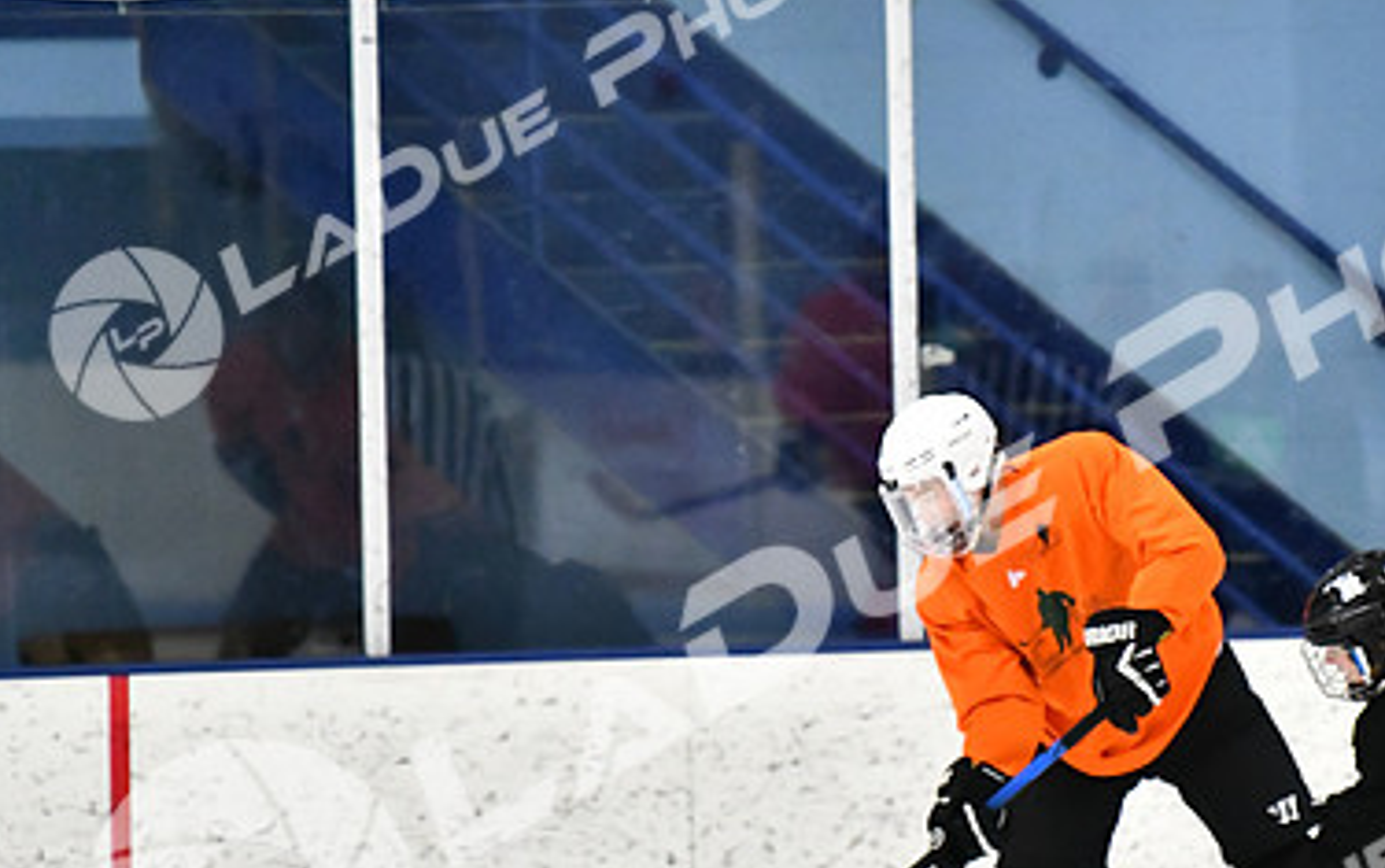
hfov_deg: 4.7
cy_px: 526
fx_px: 16961
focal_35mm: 449
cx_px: 905
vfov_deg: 2.9
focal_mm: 190
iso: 6400
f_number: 2.8
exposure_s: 1/1250
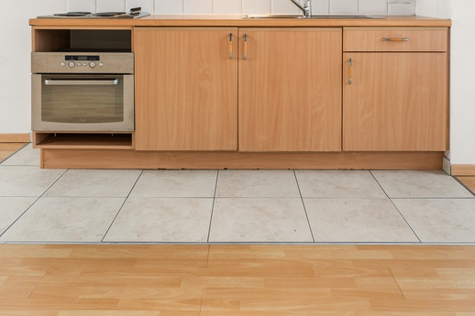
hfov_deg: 54.5
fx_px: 461
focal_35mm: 35
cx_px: 235
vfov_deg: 35.7
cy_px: 32
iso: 250
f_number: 11
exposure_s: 1/8
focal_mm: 22.6
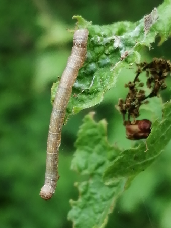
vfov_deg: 18.9
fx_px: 685
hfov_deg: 14.2
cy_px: 114
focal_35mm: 104
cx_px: 86
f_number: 1.8
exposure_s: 1/90
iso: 100
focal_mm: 3.46
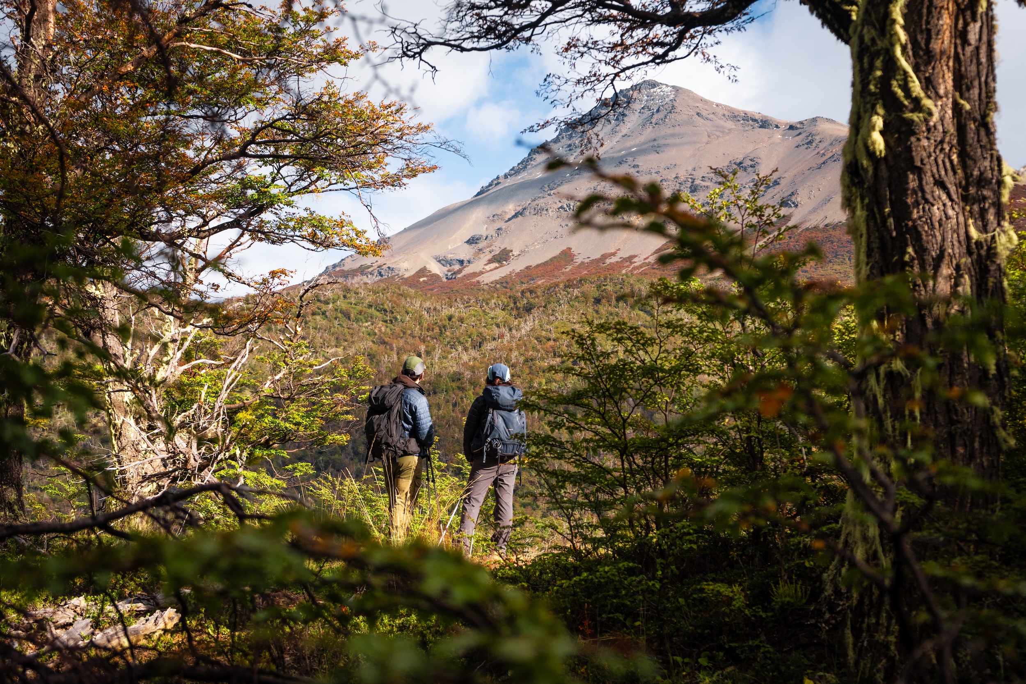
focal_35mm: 41
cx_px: 513
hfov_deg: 47.4
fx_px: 1168
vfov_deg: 32.6
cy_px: 342
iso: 400
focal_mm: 41
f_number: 5.6
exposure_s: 1/2000
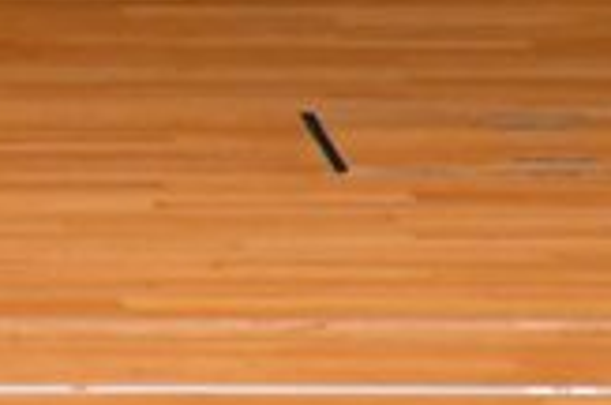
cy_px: -375
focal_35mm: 1357
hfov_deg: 1.5
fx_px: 22986
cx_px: -470
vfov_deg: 1.0
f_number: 5.6
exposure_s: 1/400
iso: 3200
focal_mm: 190
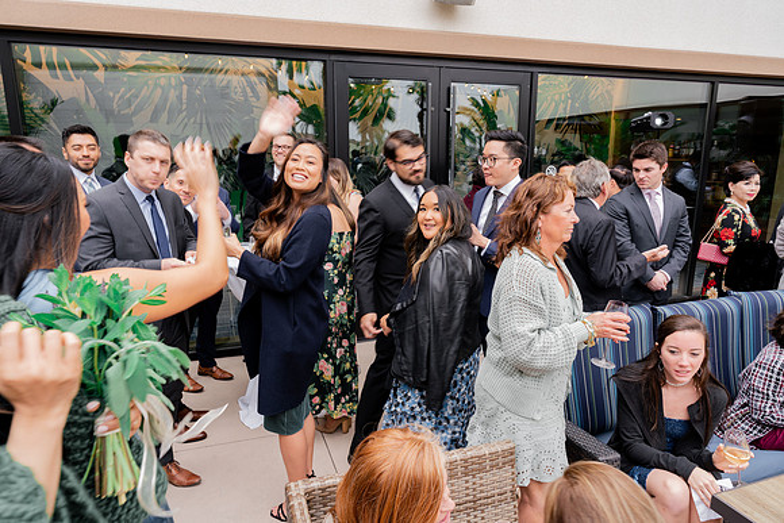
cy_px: 262
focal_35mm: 24
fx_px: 523
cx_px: 392
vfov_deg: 53.2
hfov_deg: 73.7
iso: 160
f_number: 6.3
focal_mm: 24
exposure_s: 1/30
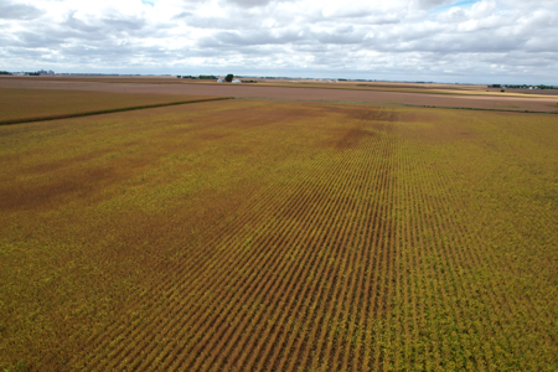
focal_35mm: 22
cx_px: 279
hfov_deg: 78.6
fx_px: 341
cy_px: 186
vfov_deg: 57.2
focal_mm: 8.38
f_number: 2.8
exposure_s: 1/1500
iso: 100
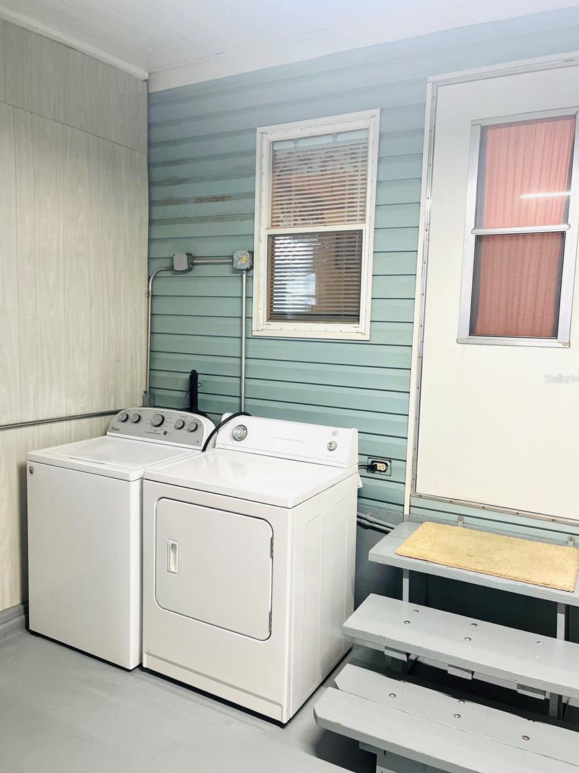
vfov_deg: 65.3
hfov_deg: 51.4
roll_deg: -2.2
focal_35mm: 27
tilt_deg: -5.8
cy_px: 378
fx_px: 602
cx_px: 291
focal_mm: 5.1
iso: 80
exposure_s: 1/60
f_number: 1.6
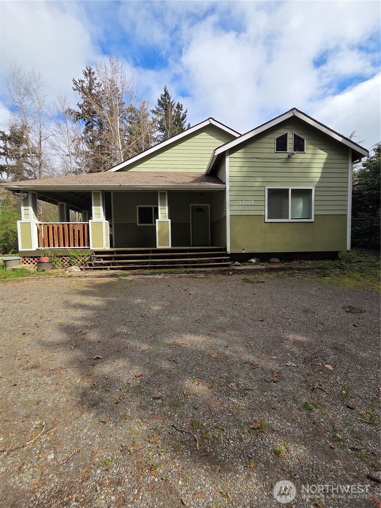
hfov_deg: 89.9
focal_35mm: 13
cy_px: 254
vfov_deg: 106.2
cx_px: 190
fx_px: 191
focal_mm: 2.2
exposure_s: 1/1732
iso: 50
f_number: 2.2
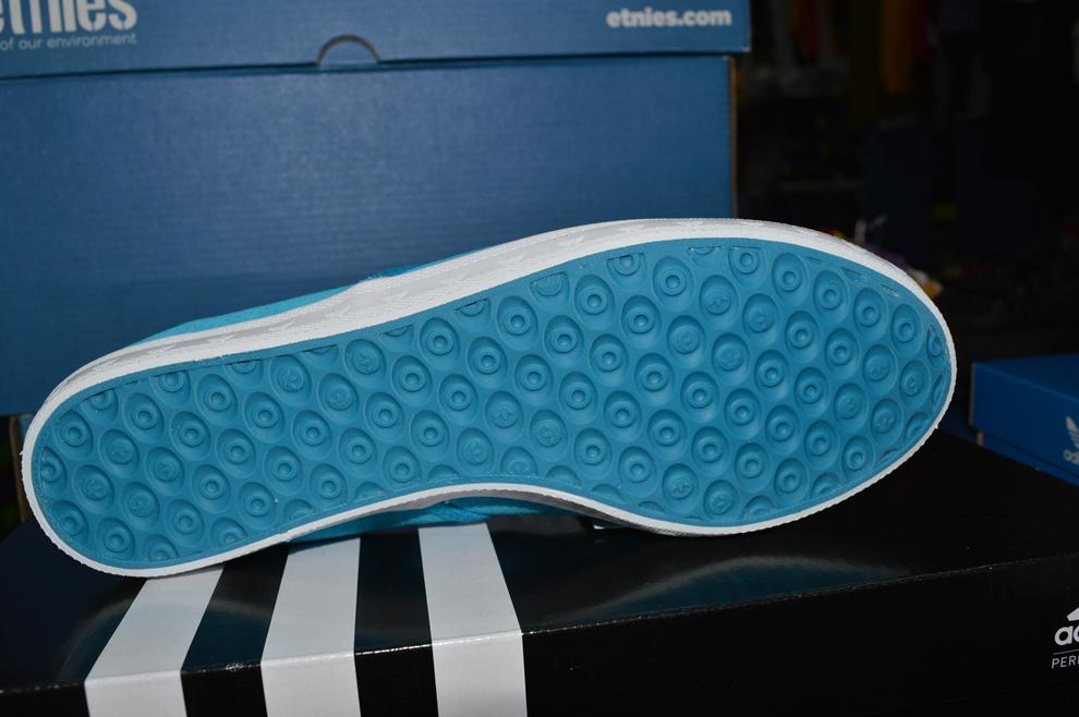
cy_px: 358
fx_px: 988
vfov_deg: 39.9
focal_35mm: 33
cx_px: 540
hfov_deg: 57.3
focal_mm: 22
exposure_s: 1/60
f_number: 8
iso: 100
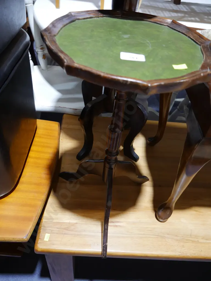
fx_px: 227
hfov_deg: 49.8
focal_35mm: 28
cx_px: 106
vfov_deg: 63.4
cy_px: 140
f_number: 3.5
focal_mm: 14
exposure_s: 1/60
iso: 640
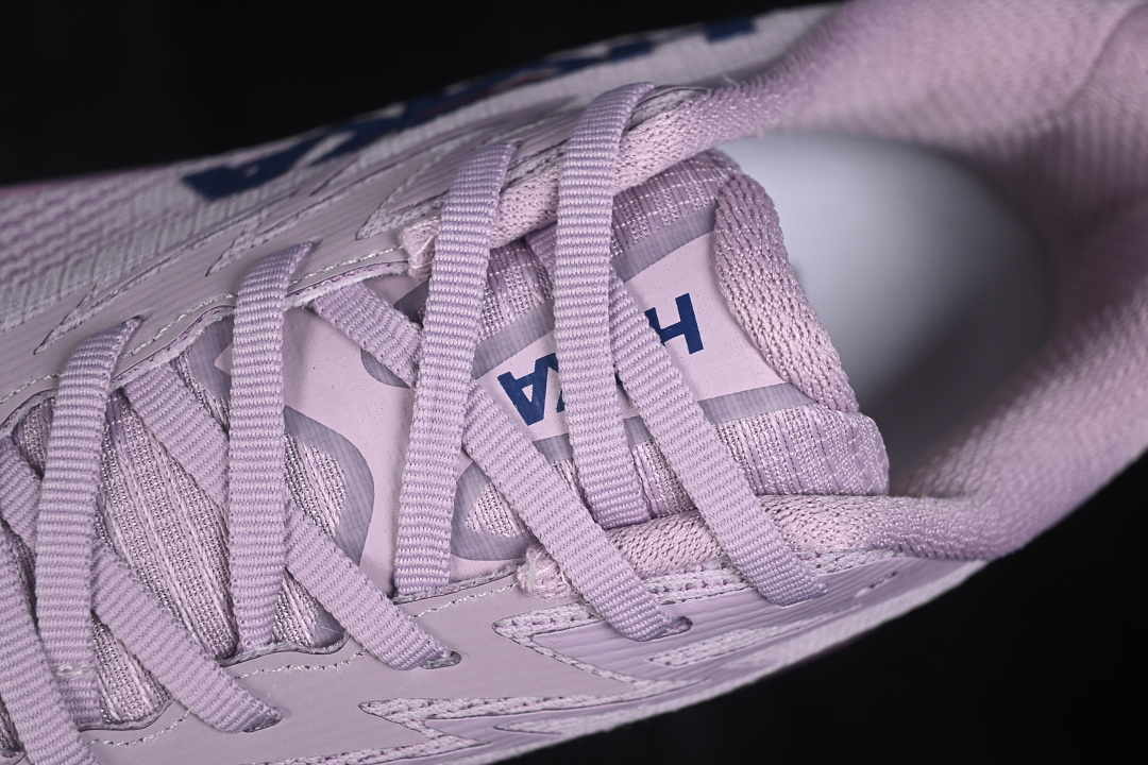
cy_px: 382
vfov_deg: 18.2
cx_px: 574
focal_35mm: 75
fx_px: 2391
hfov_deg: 27.0
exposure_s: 1/80
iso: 160
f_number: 7.1
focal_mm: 50
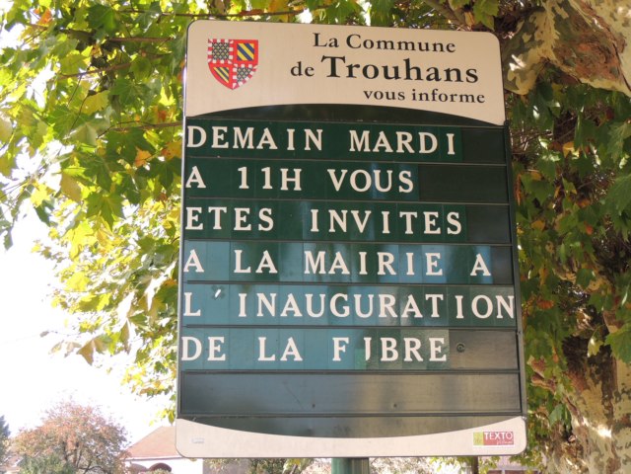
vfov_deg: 29.1
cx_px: 316
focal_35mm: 50
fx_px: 911
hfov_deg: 38.2
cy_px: 237
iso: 100
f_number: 3.6
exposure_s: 1/125
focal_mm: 8.9
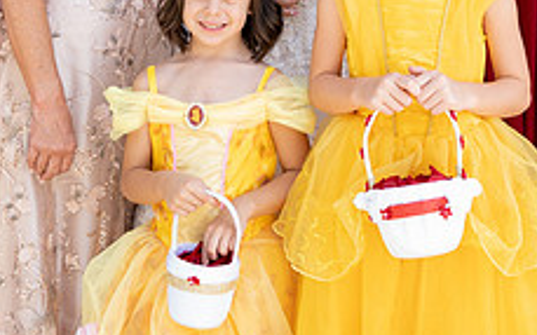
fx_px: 1302
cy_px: -129
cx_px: 361
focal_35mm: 89
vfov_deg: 14.0
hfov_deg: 23.2
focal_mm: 29
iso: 500
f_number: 6.3
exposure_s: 1/200
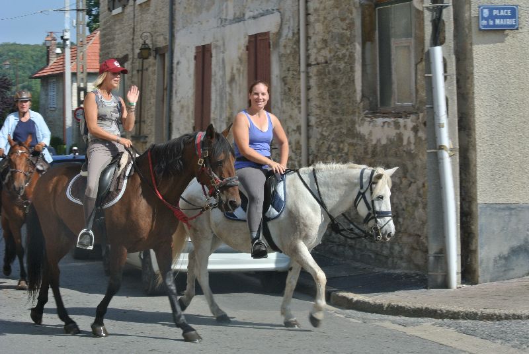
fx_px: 1191
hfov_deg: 25.0
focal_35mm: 81
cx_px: 264
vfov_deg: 16.9
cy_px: 177
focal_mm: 30
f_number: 11
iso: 100
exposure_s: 1/100
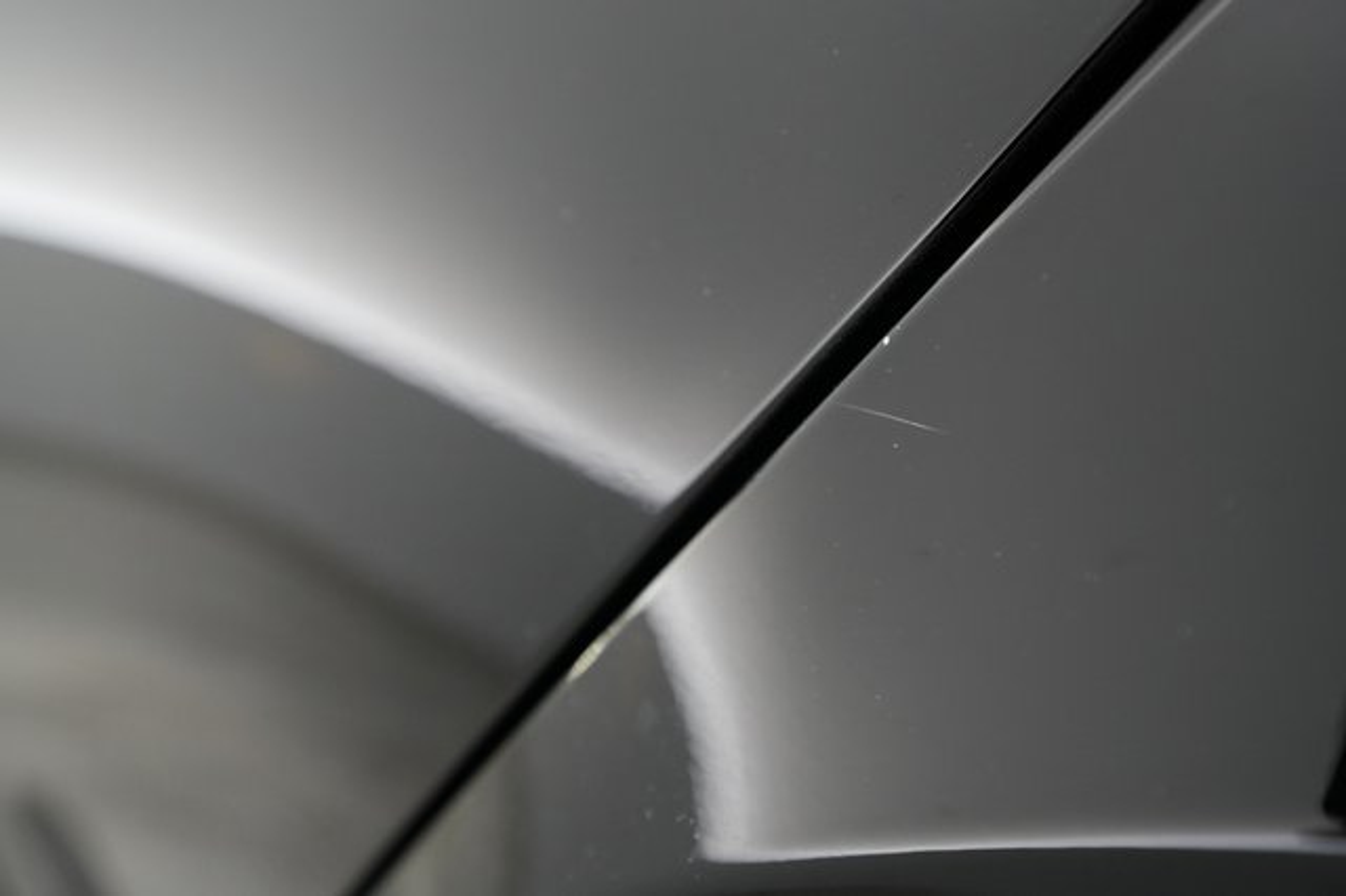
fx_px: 1046
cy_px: 448
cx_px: 673
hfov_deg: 65.5
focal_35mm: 28
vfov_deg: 46.4
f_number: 4
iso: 3200
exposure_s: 1/80
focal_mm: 28
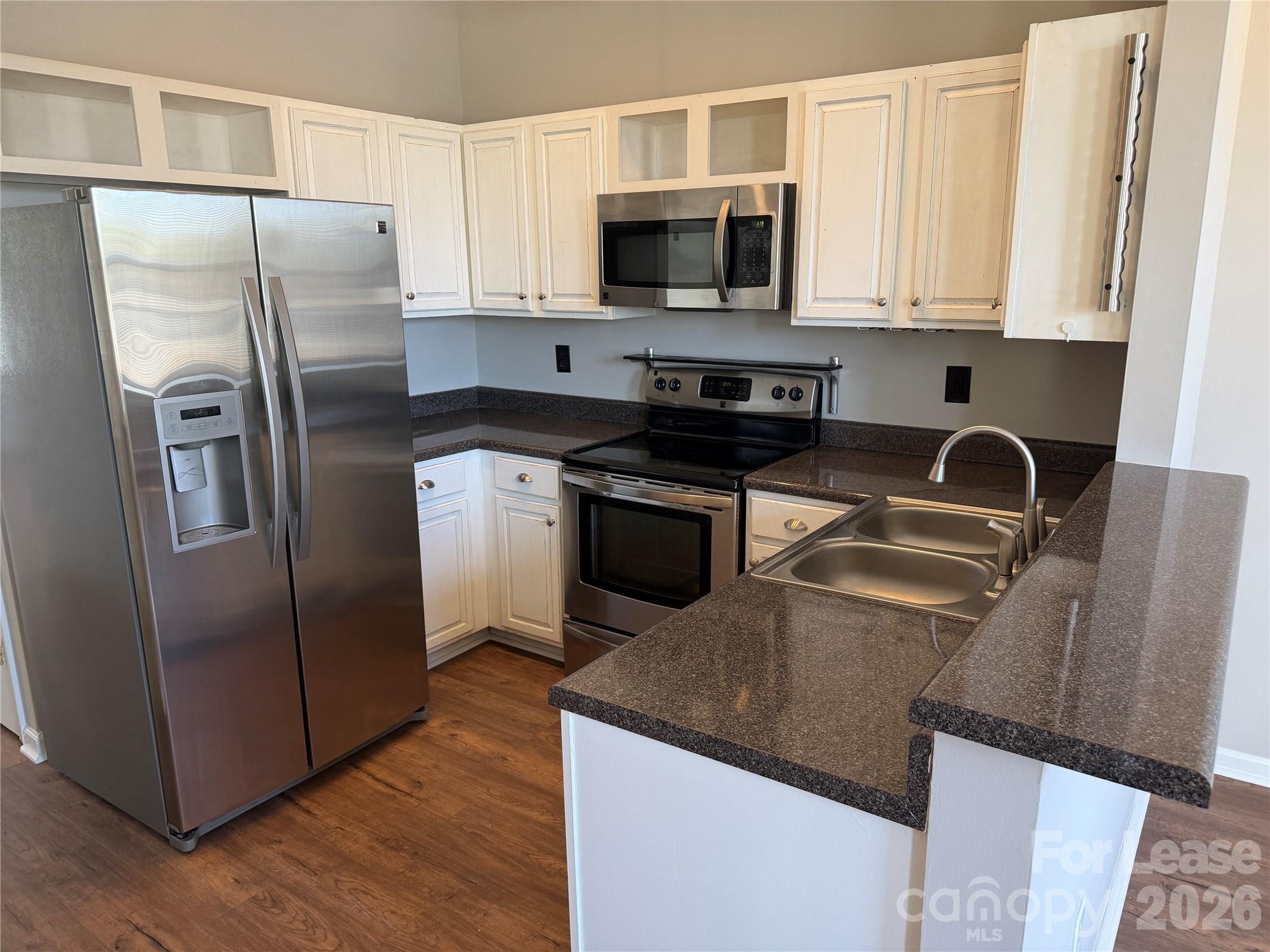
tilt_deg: -13.6
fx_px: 881
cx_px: 635
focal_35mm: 24
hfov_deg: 71.6
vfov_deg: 56.8
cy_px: 476
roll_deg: +0.9
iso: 200
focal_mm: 6.76
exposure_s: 1/90
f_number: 1.78
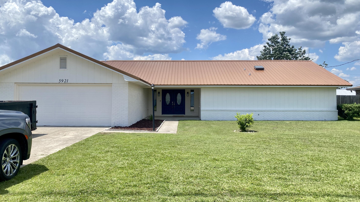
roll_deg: -0.8
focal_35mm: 29
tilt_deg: +1.9
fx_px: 277
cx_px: 178
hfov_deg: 66.1
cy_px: 96
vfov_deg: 40.2
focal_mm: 4.25
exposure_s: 1/2571
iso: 32
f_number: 1.8
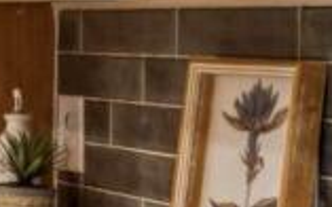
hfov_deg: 8.8
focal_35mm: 187
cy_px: -6
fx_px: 1691
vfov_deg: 7.0
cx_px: -727
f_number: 8
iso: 400
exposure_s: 1/15
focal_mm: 24
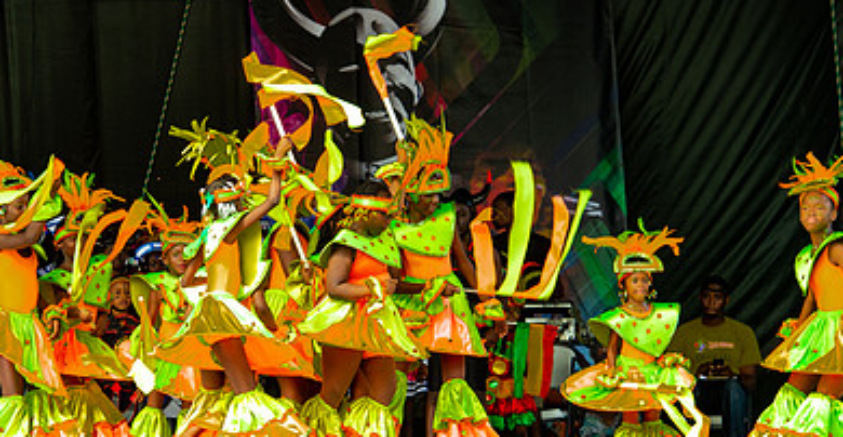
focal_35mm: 212
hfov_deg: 10.3
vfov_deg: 5.4
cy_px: 271
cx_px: 238
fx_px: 4651
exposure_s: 1/200
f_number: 5.6
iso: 160
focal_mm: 130
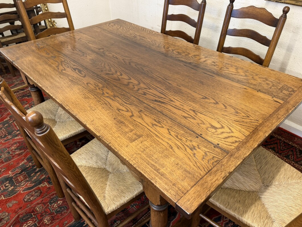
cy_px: 113
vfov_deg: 51.3
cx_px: 157
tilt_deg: -36.4
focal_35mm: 27
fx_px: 236
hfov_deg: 65.3
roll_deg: +0.2
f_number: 1.78
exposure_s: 1/50
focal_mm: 6.76
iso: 160
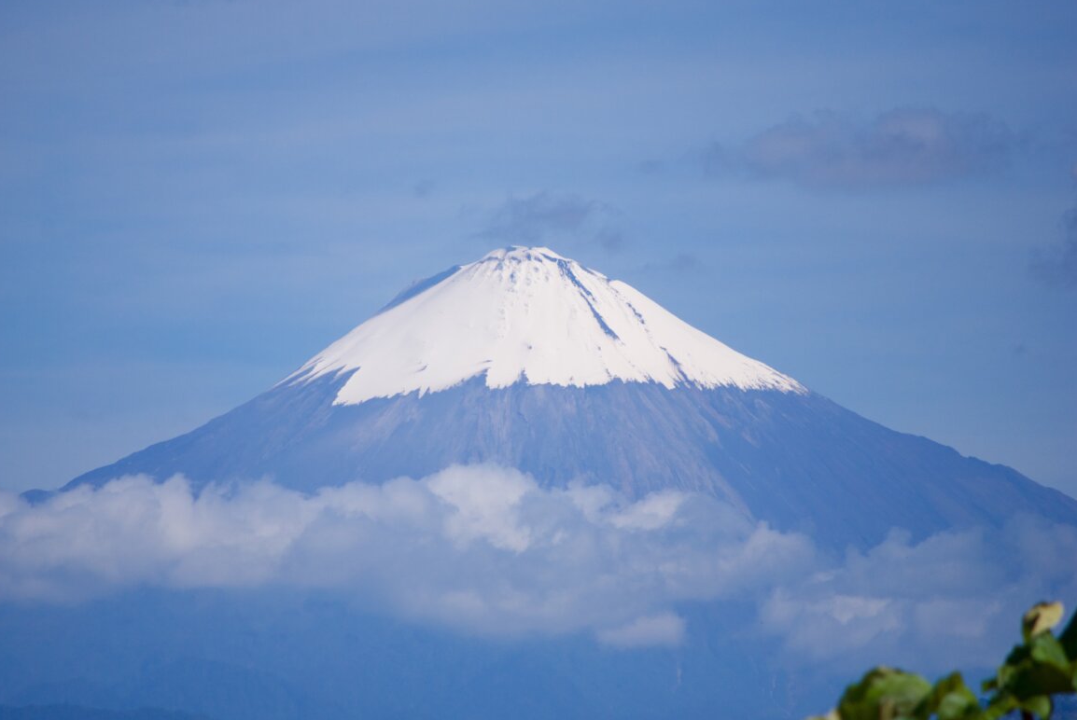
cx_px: 520
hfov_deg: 6.6
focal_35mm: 312
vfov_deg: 4.4
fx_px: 9343
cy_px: 349
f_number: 5.6
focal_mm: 200
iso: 200
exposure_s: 1/1600
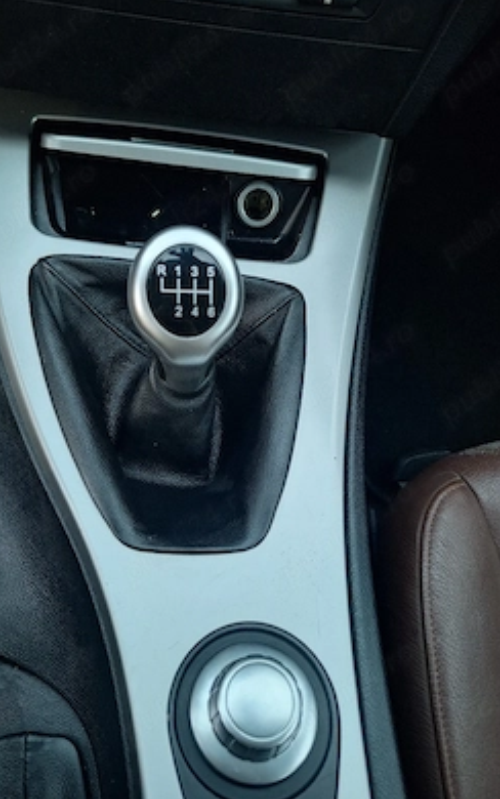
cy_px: 397
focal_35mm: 25
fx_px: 545
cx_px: 230
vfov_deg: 72.5
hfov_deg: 49.3
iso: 250
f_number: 1.8
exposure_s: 1/30
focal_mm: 5.54
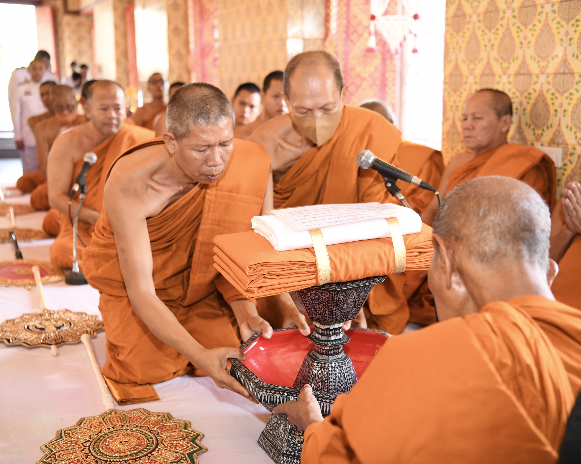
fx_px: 705
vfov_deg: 36.5
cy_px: 230
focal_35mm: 41
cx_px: 285
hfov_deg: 44.8
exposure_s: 1/250
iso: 2000
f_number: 2.8
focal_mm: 36
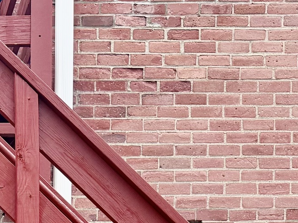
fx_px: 904
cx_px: -123
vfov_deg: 12.5
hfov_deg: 17.2
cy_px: 439
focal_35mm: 105
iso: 80
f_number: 1.78
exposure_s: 1/1075
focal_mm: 6.76
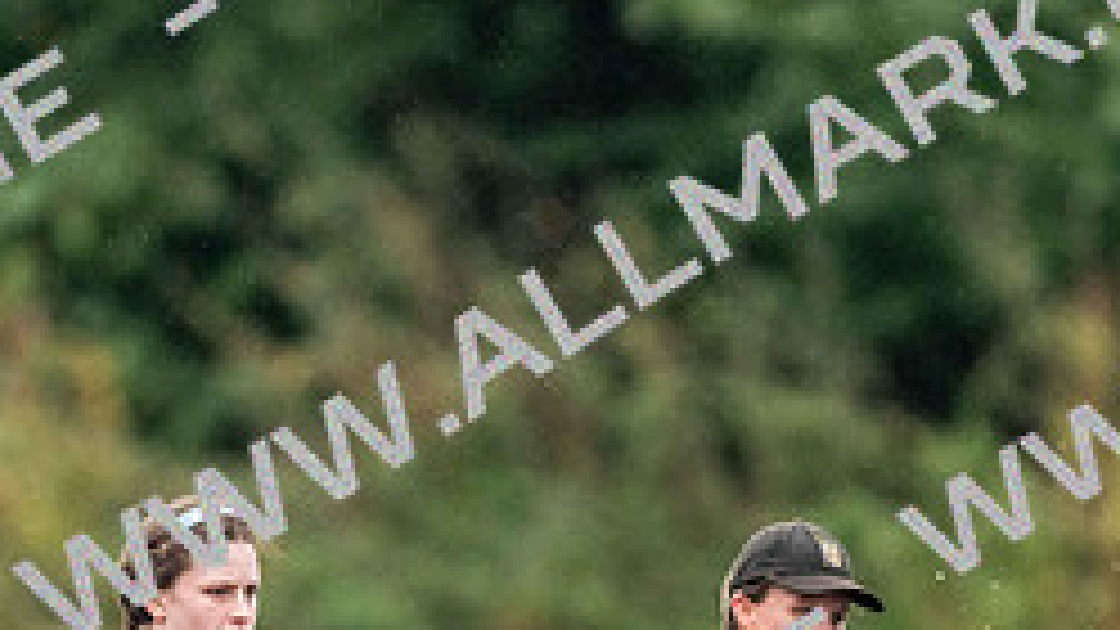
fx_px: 43473
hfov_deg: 1.5
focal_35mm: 1464
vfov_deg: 0.8
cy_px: 650
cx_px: 571
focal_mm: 600
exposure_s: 1/2500
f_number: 4
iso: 4000
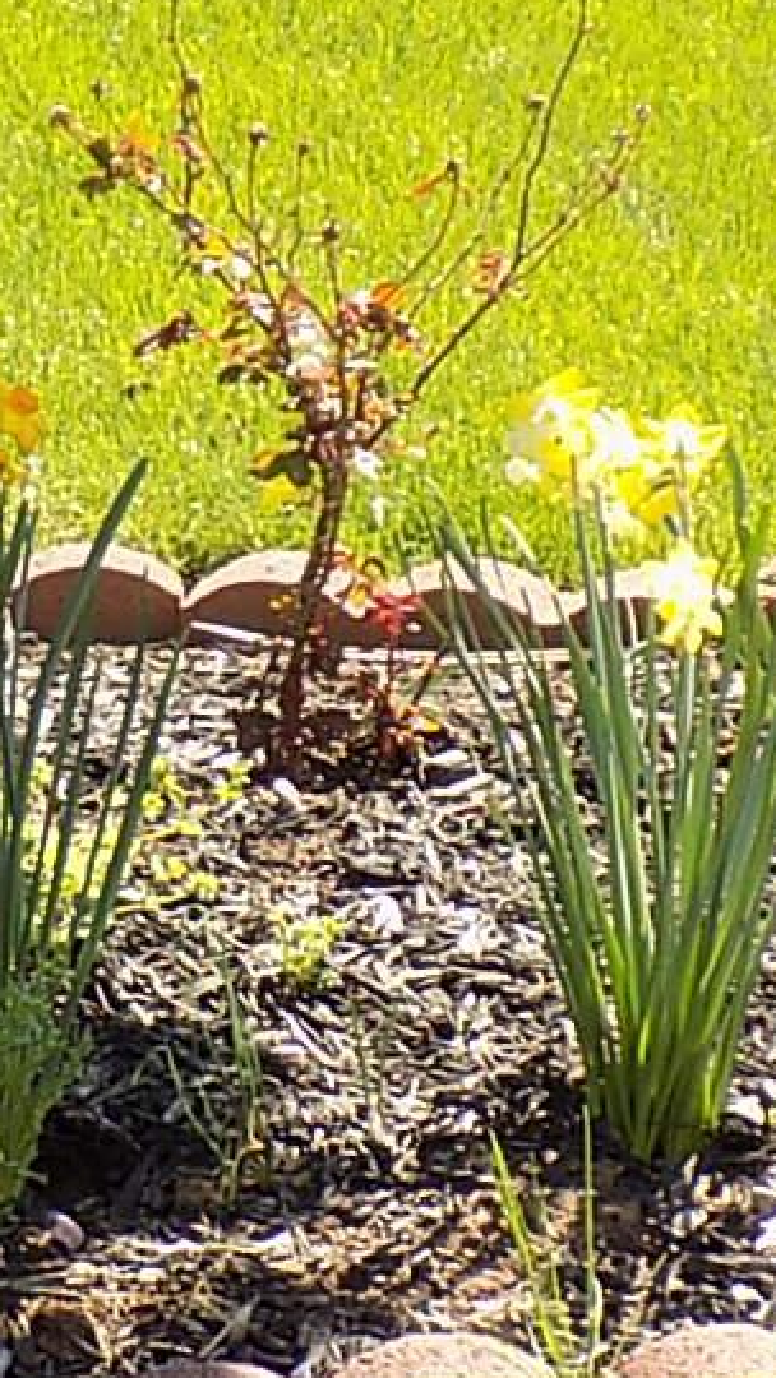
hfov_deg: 3.9
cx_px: -3
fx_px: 11442
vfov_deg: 6.9
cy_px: 615
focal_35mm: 313
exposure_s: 1/160
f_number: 4.6
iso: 80
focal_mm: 17.2
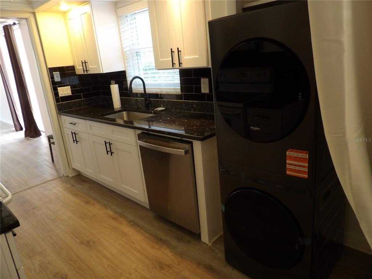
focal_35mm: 24
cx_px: 186
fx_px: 258
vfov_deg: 56.8
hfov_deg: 71.6
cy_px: 140
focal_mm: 4.3
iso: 200
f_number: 3.2
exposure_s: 1/17
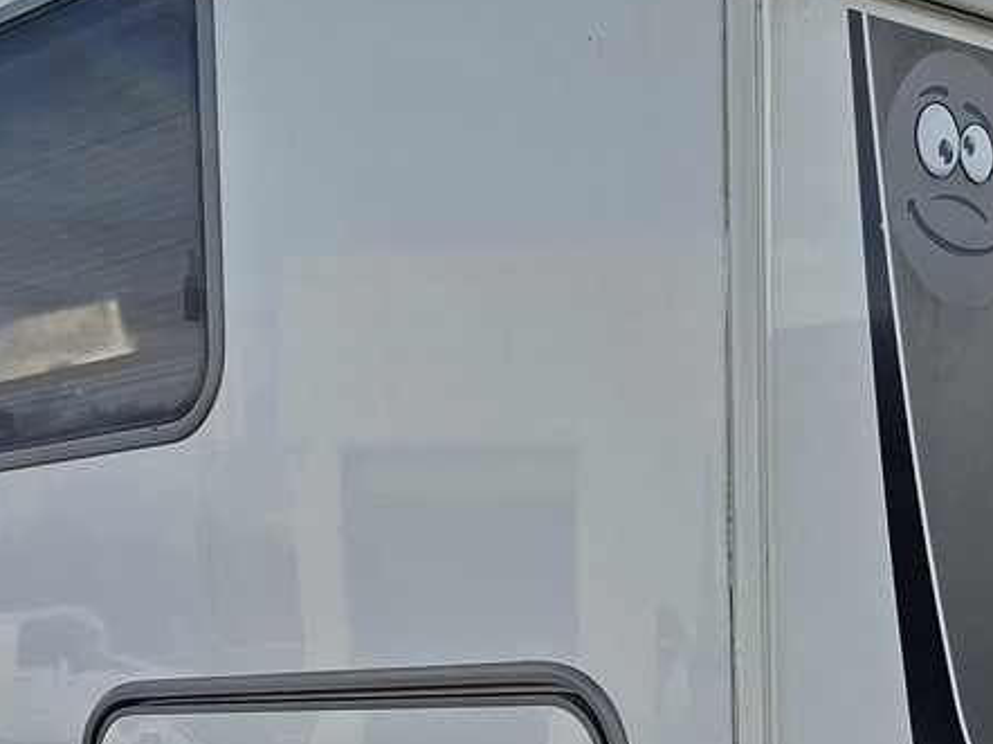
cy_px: 787
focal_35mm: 75
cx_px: 373
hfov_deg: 25.9
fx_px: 2150
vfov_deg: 18.9
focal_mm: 5.54
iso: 50
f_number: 1.8
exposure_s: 1/3003
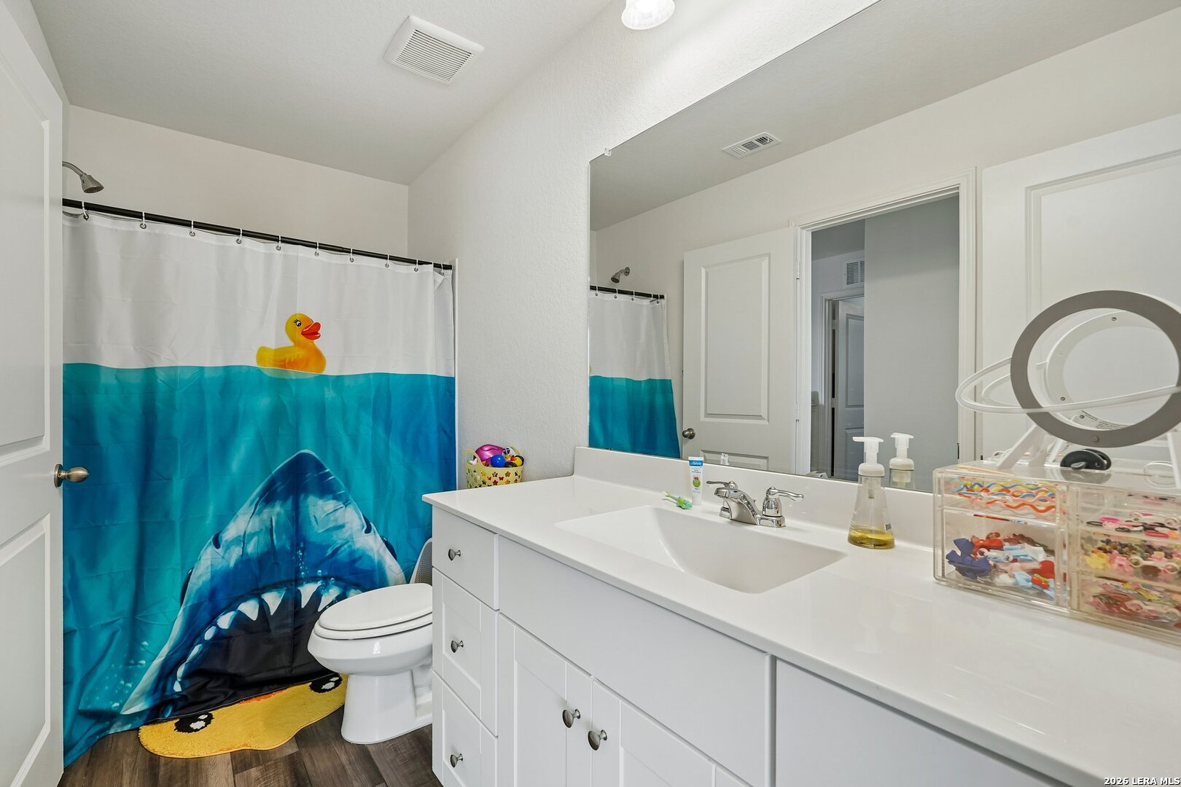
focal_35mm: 16
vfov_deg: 73.7
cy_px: 394
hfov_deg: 96.7
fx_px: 525
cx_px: 590
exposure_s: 1/30
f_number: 8
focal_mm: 16
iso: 400
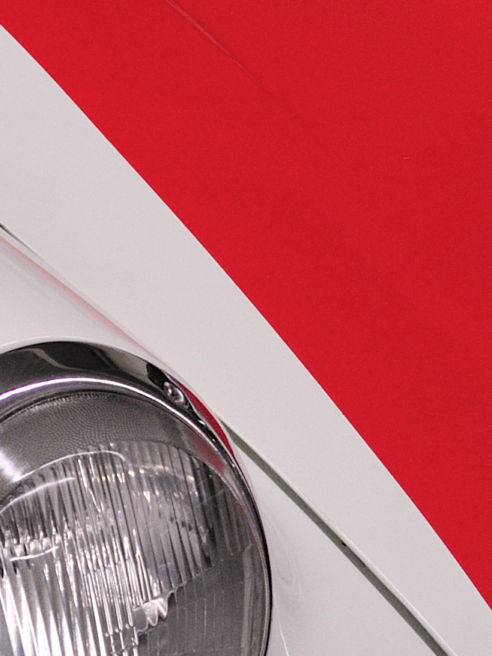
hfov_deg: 11.7
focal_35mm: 127
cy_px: 195
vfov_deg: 15.5
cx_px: 274
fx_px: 2407
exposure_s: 1/60
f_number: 5
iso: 400
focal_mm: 18
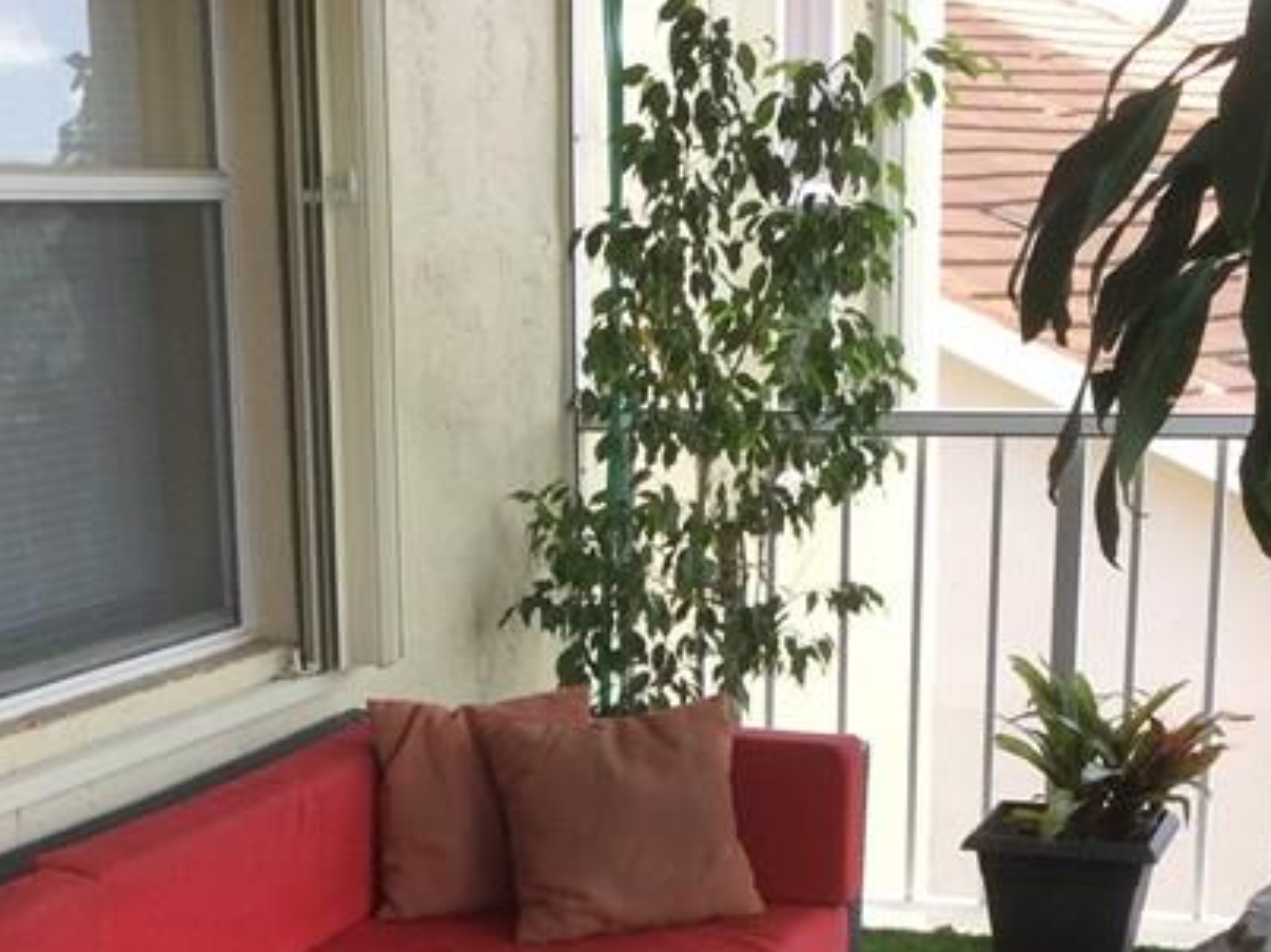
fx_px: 2899
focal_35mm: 79
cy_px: 936
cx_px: 446
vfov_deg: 18.2
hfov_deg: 24.6
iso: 40
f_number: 2.4
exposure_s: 1/120
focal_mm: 3.3
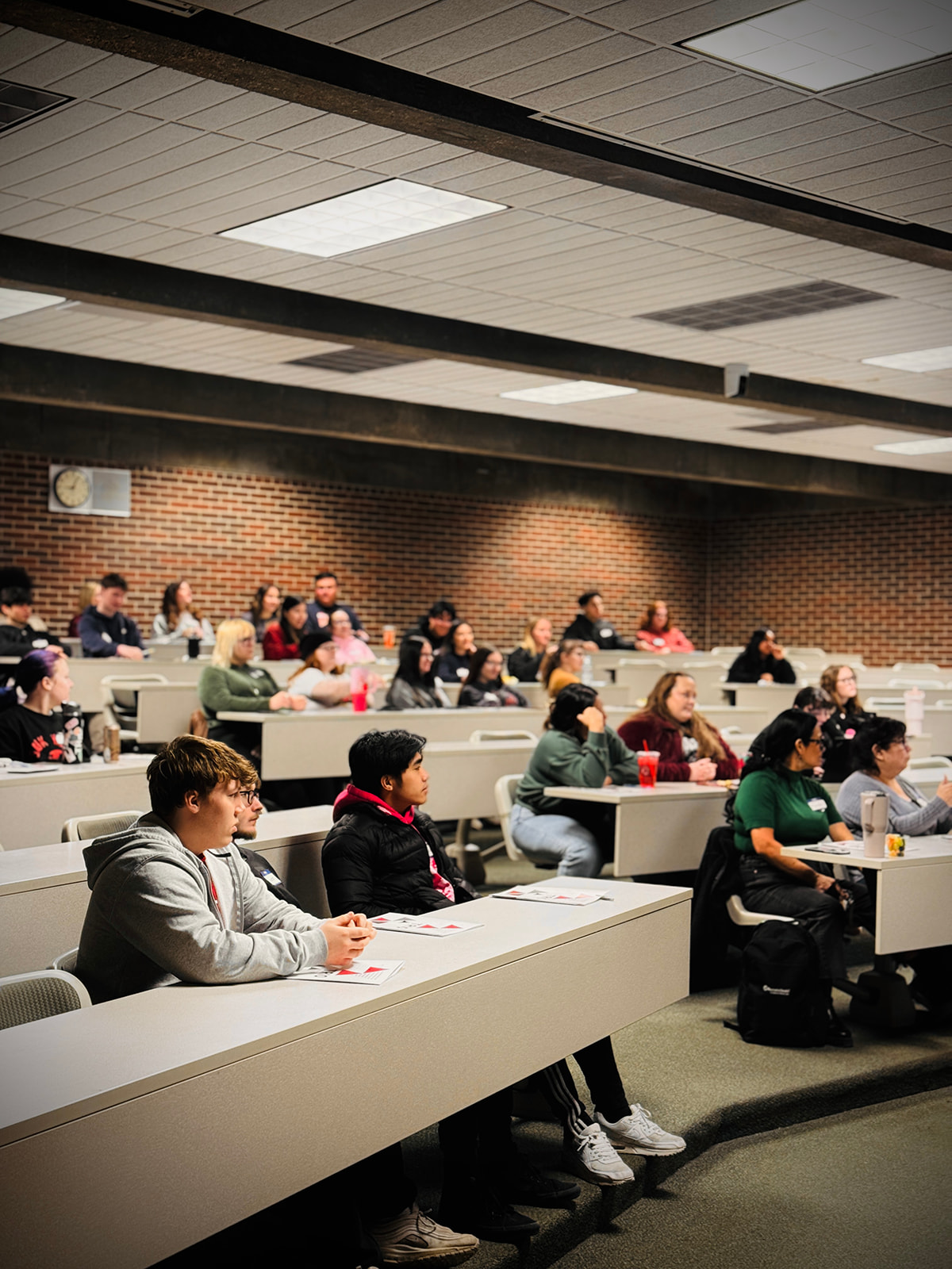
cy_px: 634
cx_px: 476
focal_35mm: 48
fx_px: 1760
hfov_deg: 30.3
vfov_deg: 39.7
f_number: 1.78
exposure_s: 1/40
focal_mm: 6.76
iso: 200
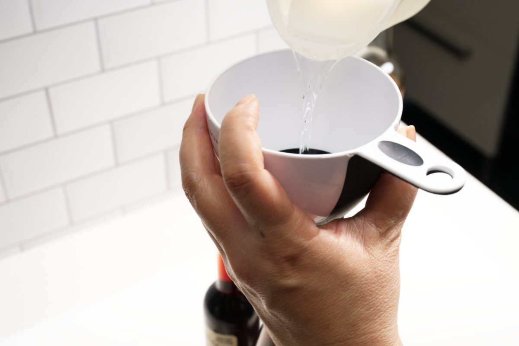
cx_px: 260
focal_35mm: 49
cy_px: 173
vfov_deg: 27.5
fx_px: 706
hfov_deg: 40.3
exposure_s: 1/640
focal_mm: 49
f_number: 9
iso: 1000
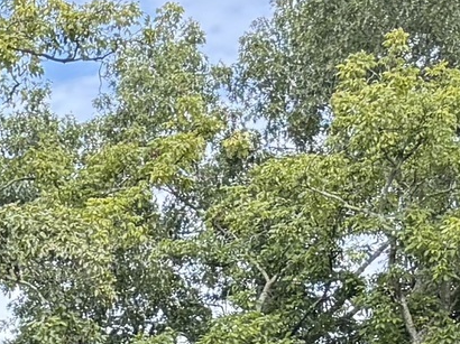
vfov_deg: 7.4
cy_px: 991
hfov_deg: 9.3
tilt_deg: +0.0
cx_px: -807
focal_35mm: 180
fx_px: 2391
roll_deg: +0.4
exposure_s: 1/1139
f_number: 1.78
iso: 100
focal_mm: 6.76
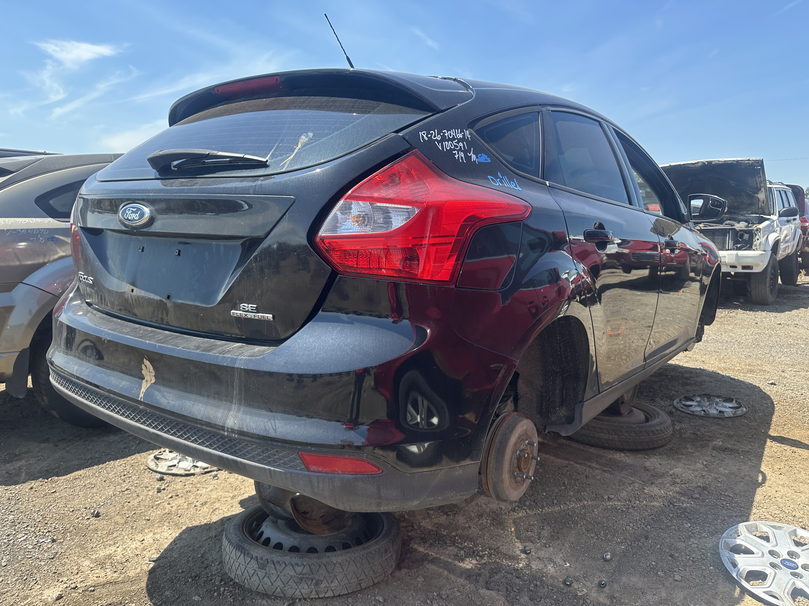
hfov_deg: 71.6
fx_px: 561
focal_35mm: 24
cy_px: 303
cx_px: 404
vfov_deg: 56.8
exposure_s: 1/1339
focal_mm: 6.86
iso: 80
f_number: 1.78
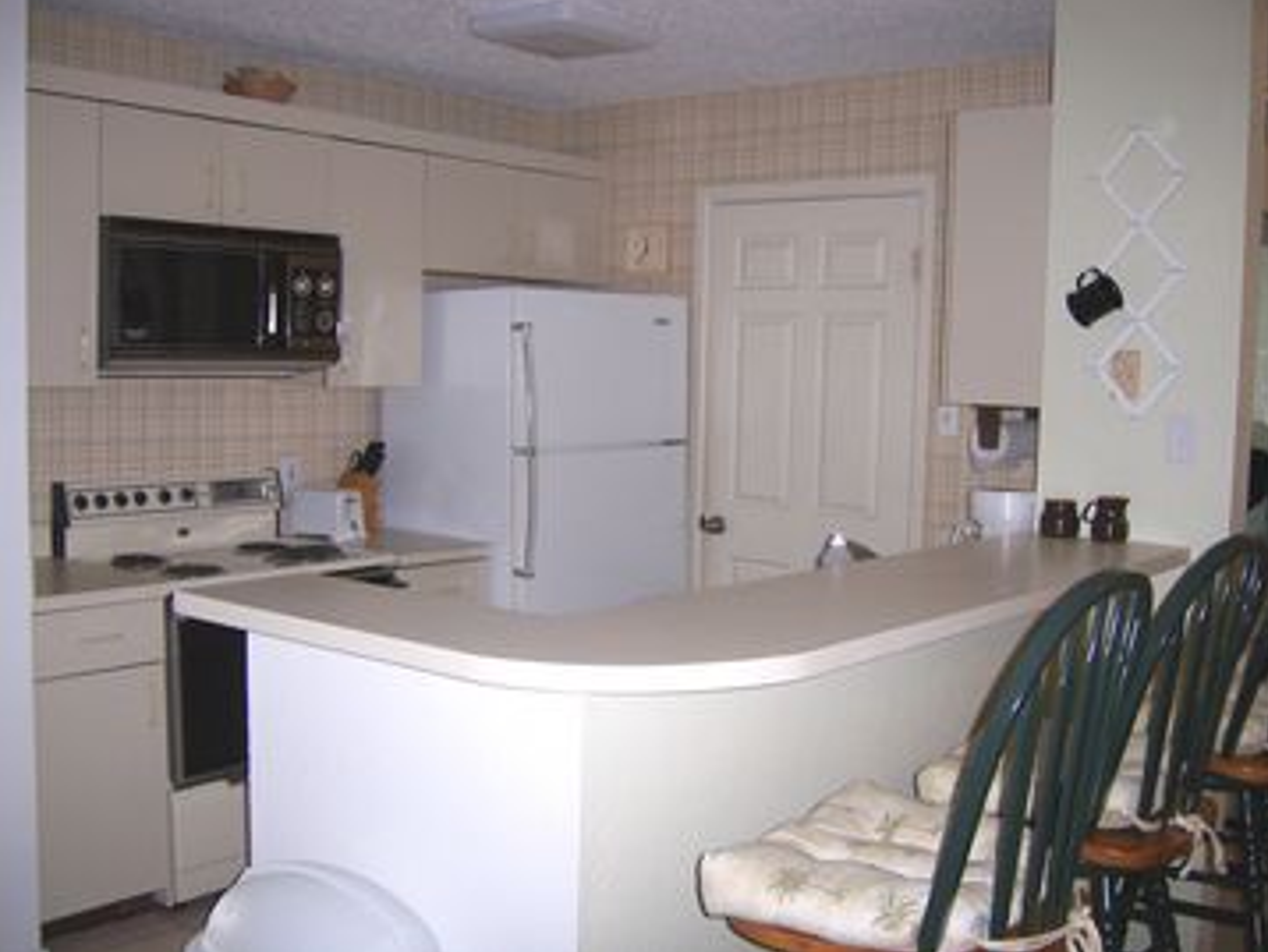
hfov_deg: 50.1
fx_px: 1356
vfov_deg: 38.7
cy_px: 471
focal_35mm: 37
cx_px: 648
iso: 125
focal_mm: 6
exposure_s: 1/60
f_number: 2.8
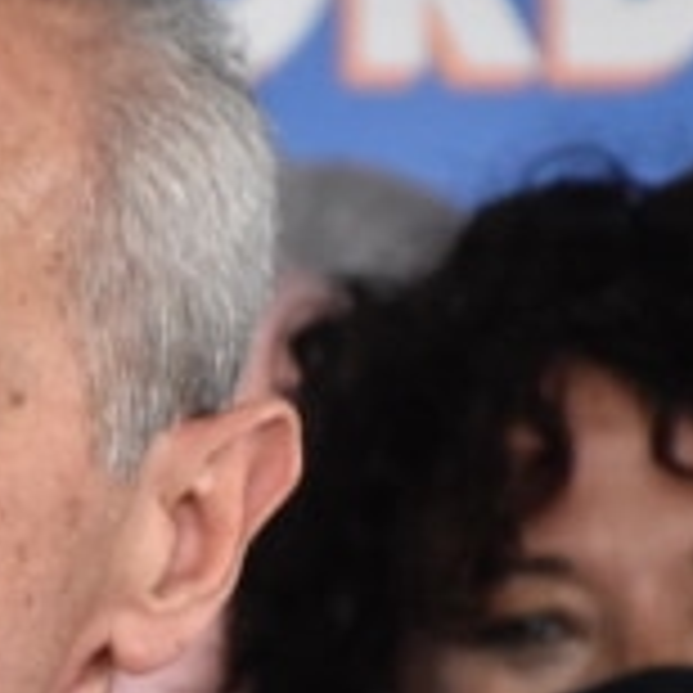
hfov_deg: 1.2
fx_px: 33680
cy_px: 666
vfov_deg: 1.2
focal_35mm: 1487
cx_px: -18
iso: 6400
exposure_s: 1/500
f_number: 6.3
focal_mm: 300
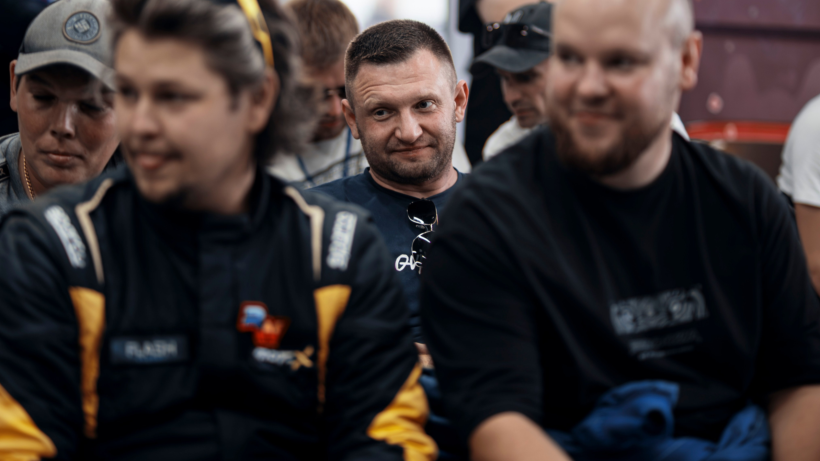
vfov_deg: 11.6
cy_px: 145
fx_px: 2261
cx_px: 408
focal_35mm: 104
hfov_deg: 20.6
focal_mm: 85
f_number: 1.8
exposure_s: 1/125
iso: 250
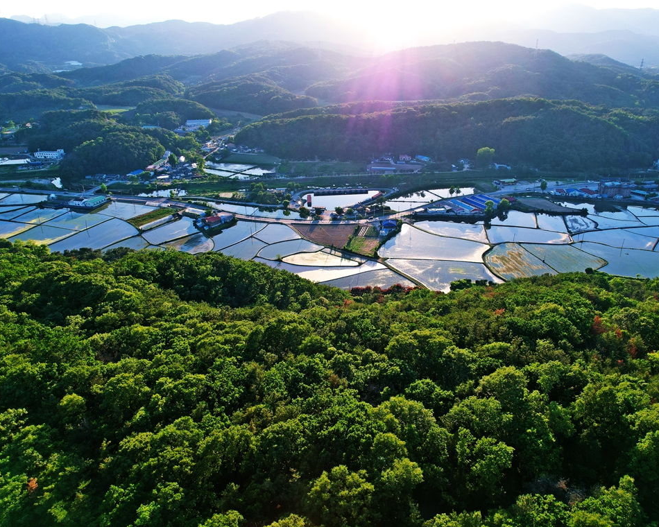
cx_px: 351
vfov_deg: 56.8
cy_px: 262
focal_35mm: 25
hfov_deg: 68.0
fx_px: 488
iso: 100
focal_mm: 8.38
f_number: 2.8
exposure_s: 1/640
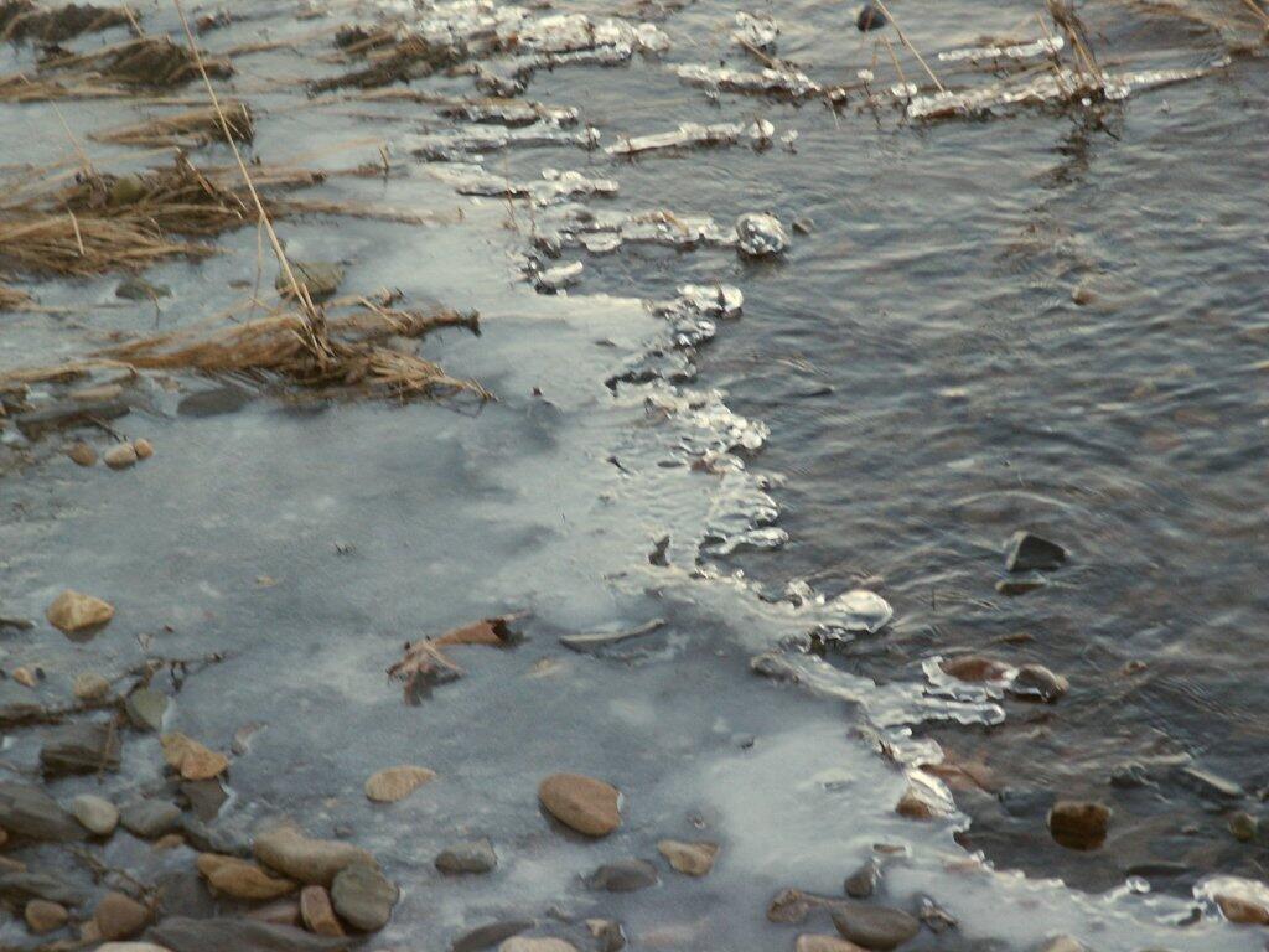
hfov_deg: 14.2
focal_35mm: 139
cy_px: 476
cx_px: 634
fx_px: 5096
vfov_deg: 10.7
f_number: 3.6
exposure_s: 1/90
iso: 100
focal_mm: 28.23
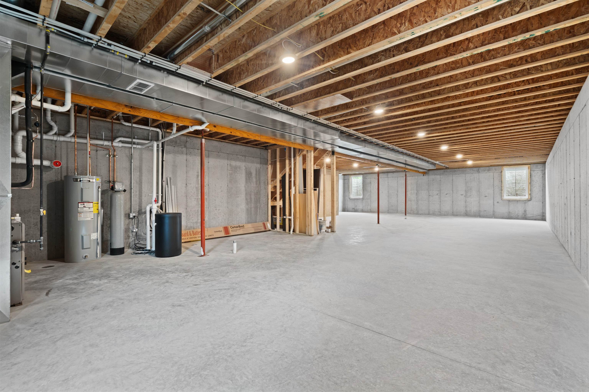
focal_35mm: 16
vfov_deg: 73.7
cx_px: 294
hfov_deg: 96.7
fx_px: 262
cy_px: 196
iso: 250
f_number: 10
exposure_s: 10
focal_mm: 16
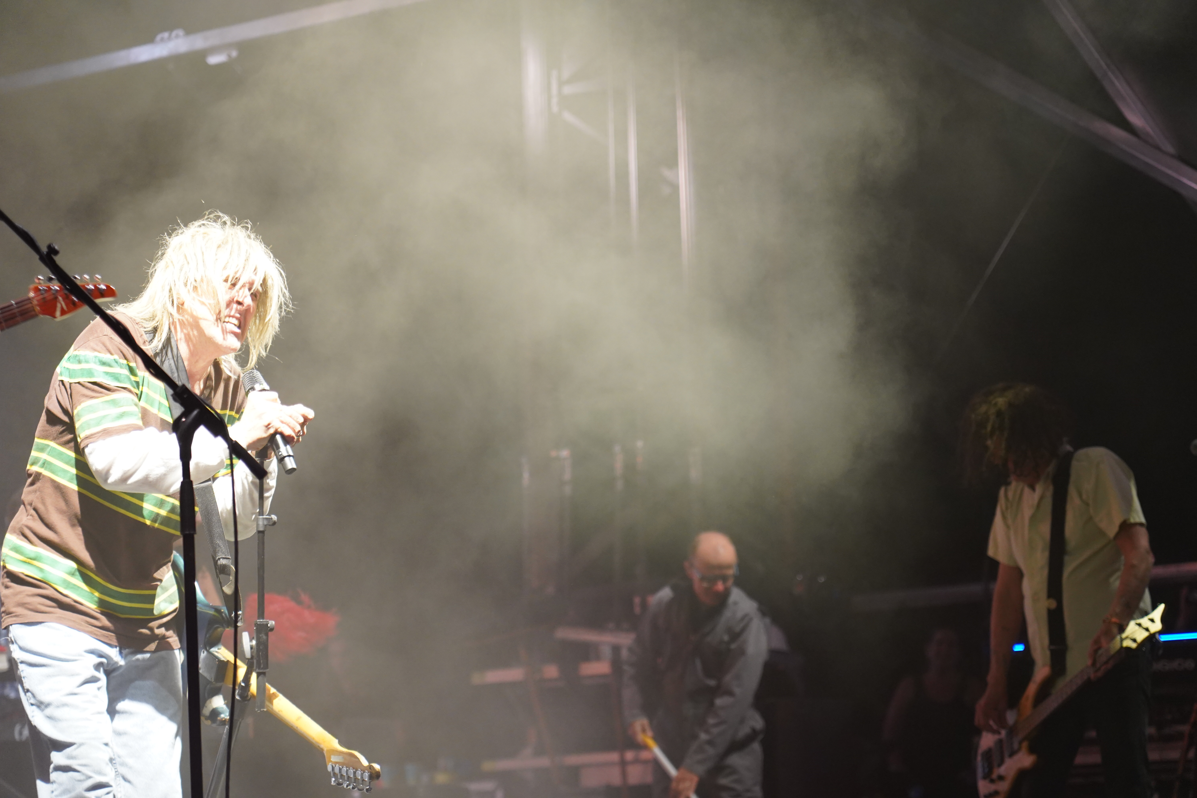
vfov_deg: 13.0
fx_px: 3491
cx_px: 598
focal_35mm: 105
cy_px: 399
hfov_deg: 19.5
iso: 2500
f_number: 4
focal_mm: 105
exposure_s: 1/160
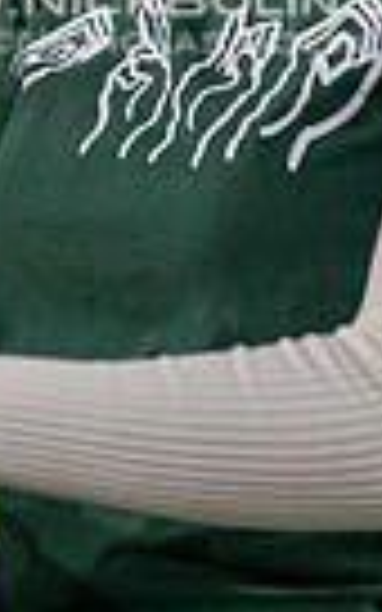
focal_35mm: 1300
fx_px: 21654
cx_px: 175
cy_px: -162
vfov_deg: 1.6
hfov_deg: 1.0
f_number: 2.8
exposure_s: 1/500
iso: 1000
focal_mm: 200
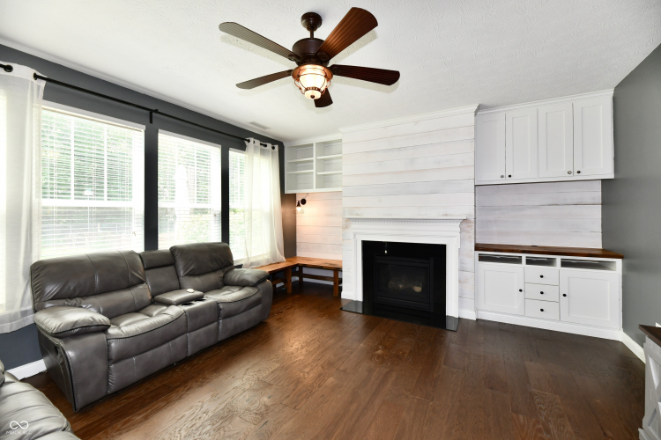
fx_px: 257
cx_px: 330
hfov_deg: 104.3
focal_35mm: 14
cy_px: 220
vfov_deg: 81.2
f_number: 6.3
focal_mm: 14
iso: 640
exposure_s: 1/80
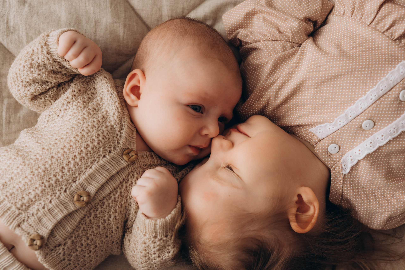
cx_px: 209
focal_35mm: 36
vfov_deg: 36.8
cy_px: 131
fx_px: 406
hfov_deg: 53.0
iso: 200
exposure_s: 1/125
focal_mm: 35
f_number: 3.5
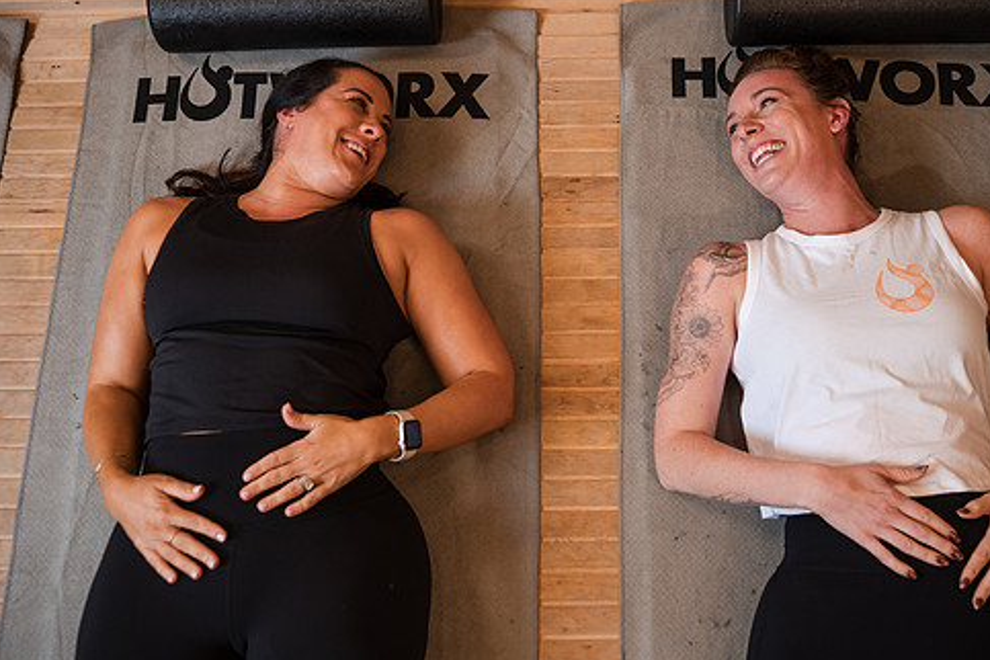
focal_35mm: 42
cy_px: 292
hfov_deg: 46.3
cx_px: 560
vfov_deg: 31.9
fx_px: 1155
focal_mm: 35
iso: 400
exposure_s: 1/125
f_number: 3.2
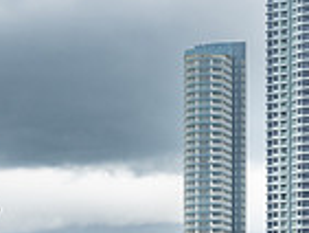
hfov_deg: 11.2
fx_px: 1537
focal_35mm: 172
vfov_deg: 8.5
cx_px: -75
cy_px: 323
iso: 320
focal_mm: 38
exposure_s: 1/320
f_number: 8
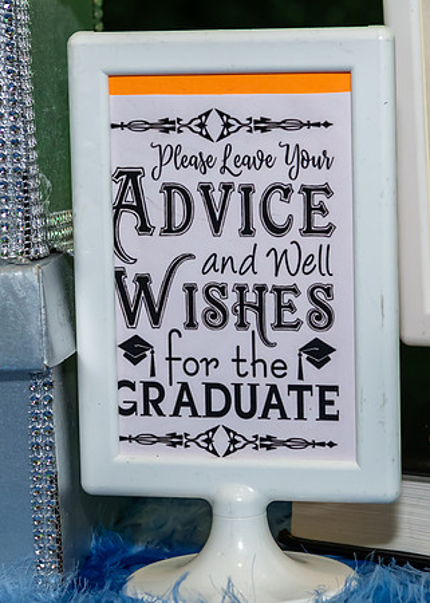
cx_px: 281
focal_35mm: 132
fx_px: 2252
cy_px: 325
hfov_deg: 10.9
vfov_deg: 15.2
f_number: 4.5
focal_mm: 55
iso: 800
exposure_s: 1/250
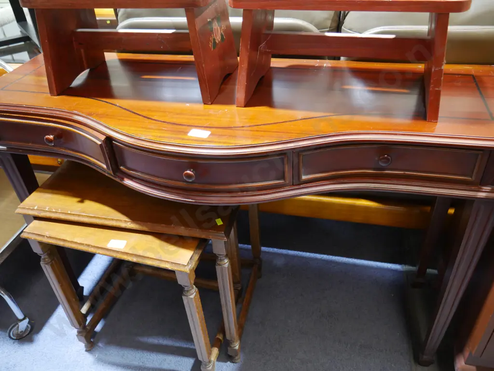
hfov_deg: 63.4
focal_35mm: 28
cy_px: 186
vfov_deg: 49.8
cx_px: 247
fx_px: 400
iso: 2000
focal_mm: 14
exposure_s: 1/60
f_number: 3.5
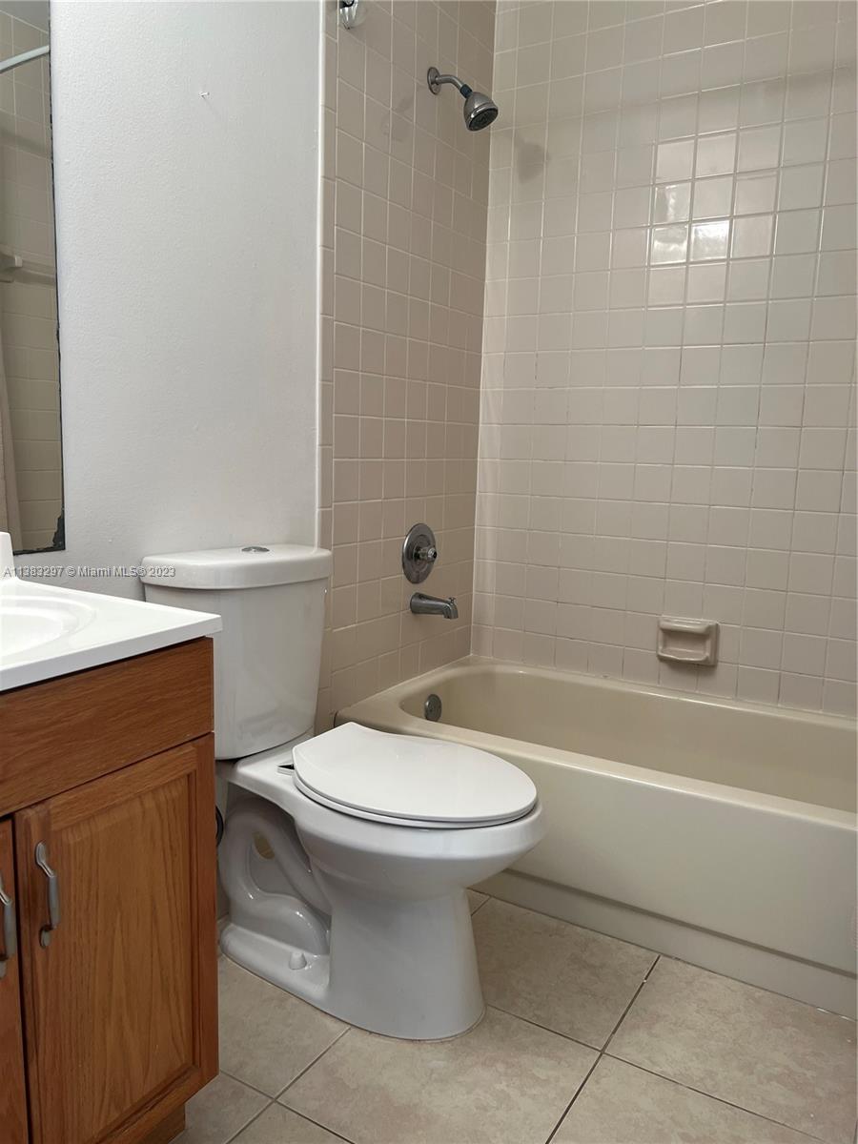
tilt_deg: -8.8
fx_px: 859
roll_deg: -1.3
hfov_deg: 53.1
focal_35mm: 26
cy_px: 572
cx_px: 429
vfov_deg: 67.3
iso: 50
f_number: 1.5
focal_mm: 5.7
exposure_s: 1/120
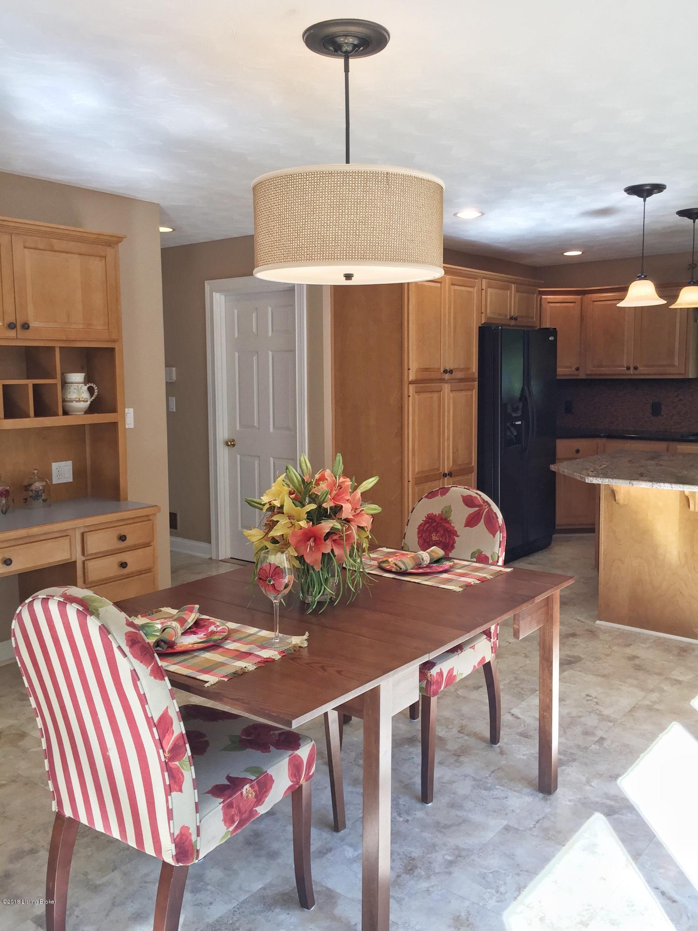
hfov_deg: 48.2
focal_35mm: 29
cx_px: 349
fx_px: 780
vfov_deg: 61.7
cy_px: 466
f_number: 2.2
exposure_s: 1/120
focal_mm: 4.15
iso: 40
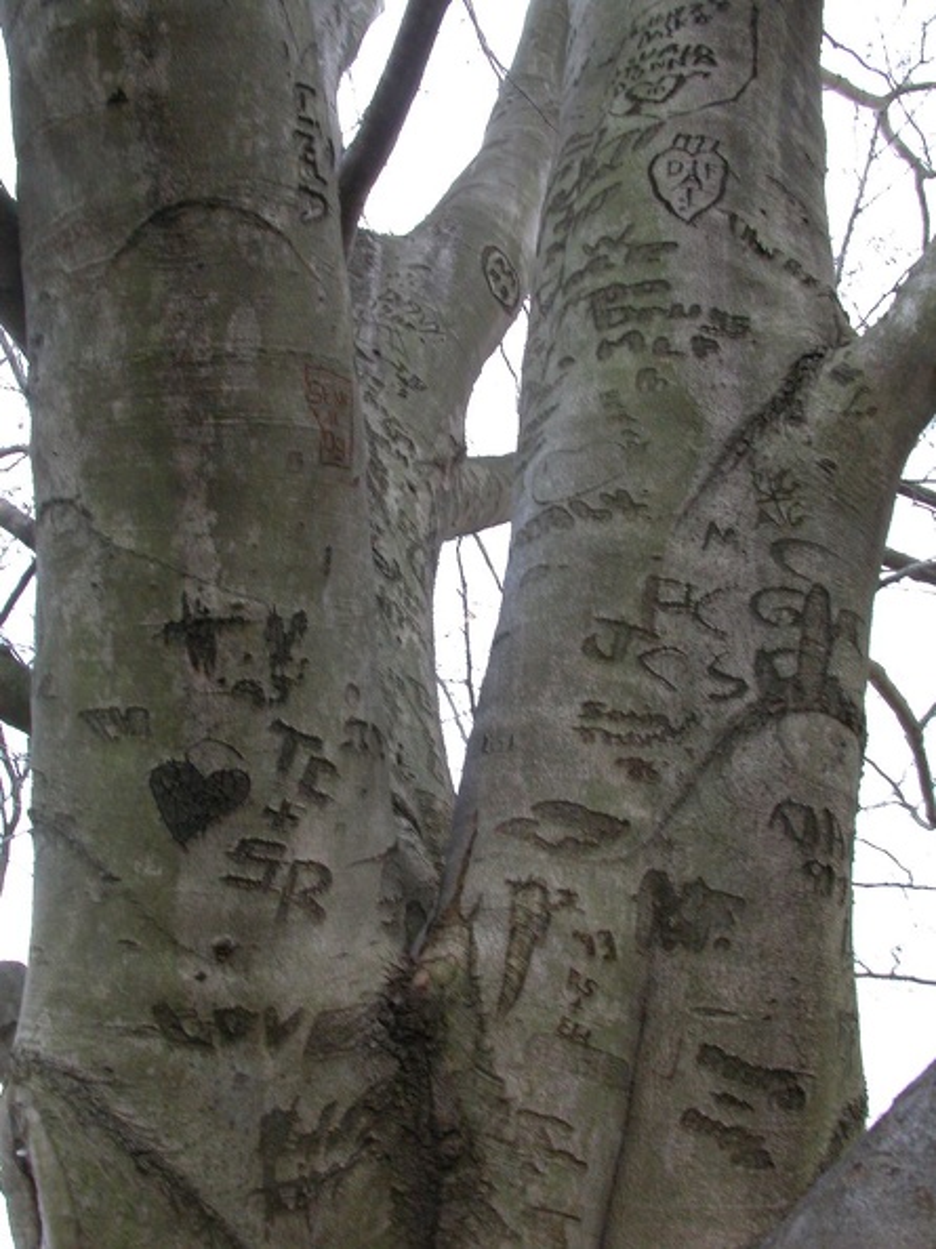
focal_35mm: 34
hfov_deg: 41.8
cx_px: 468
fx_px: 1227
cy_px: 624
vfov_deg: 54.0
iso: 200
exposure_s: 1/30
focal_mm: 8.9
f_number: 8
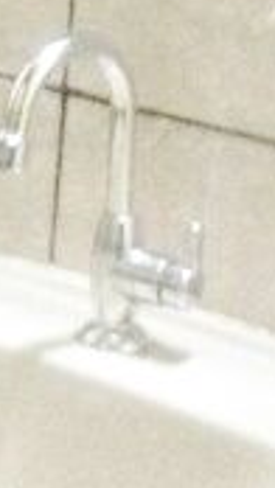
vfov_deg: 10.2
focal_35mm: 210
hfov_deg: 5.5
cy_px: 45
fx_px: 2720
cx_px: -449
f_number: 2.4
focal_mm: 4.28
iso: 400
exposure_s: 1/15
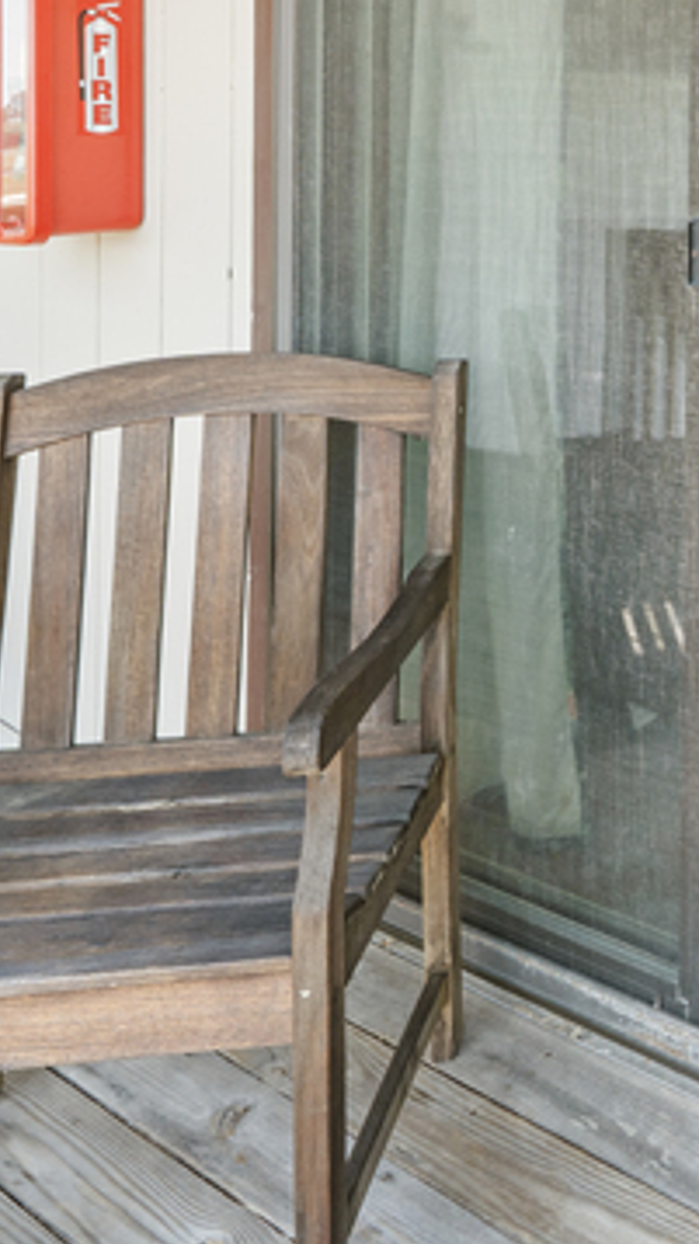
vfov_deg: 46.8
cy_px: 137
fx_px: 1287
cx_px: 1033
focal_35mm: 39
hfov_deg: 24.2
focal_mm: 13
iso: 320
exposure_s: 1/125
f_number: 8
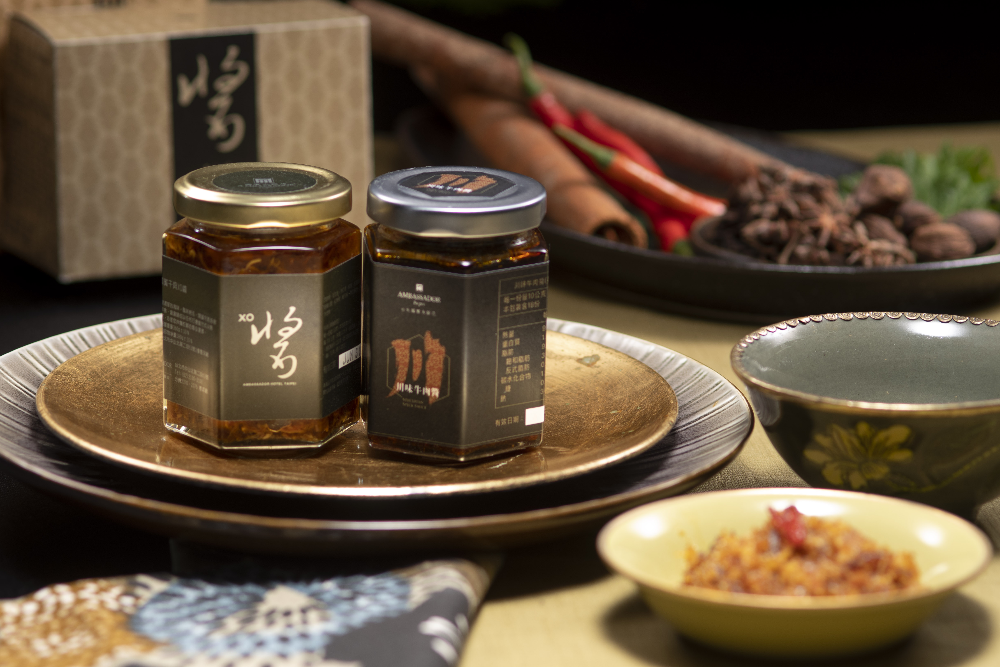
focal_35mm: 158
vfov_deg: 8.7
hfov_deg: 13.0
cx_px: 500
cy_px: 334
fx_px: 4375
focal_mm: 105
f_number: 5.6
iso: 50
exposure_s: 1/30
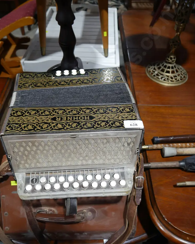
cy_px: 110
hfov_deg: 48.5
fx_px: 216
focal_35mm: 30
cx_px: 96
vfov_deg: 58.6
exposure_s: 1/60
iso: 320
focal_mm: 14
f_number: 3.5
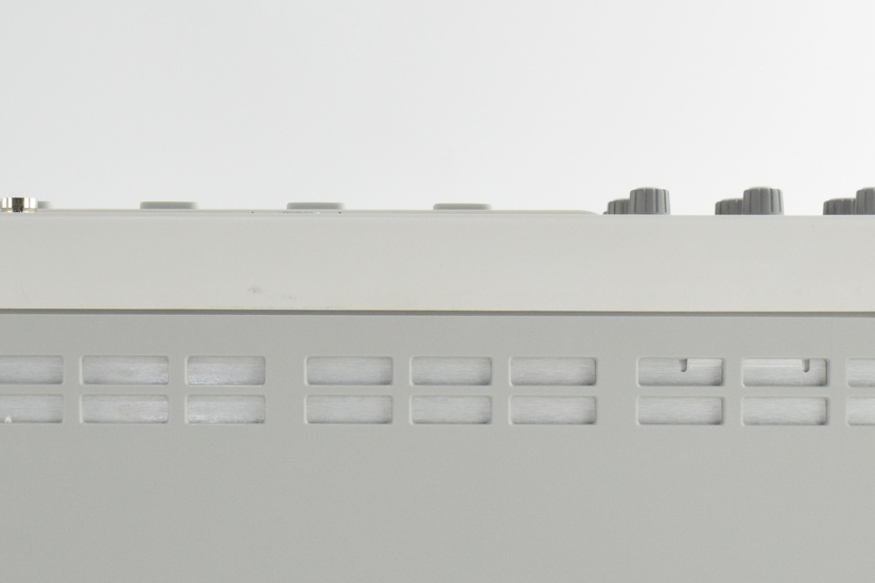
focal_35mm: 131
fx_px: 3183
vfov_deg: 10.5
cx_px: 315
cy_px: 434
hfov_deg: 15.6
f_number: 22
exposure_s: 1/30
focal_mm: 45
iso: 1600
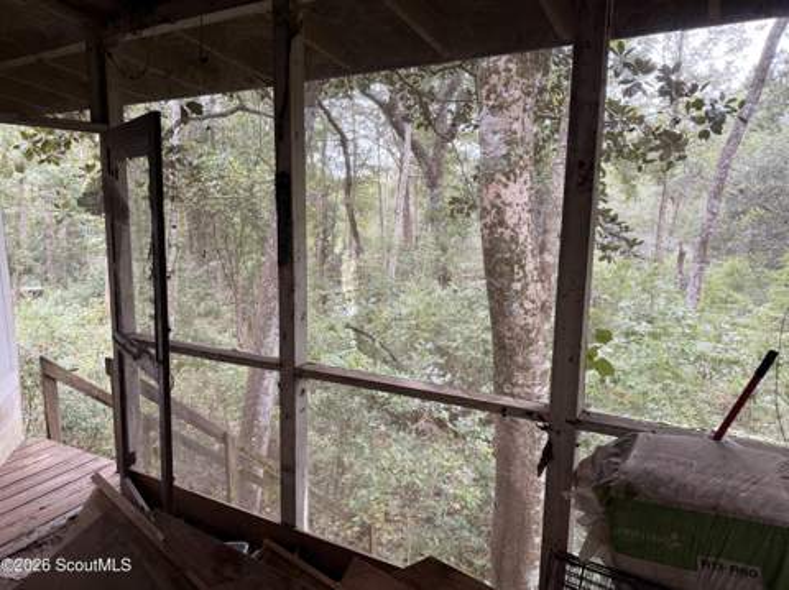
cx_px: 394
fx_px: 546
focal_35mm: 24
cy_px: 295
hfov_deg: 71.7
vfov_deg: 56.7
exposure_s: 1/60
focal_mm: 6.76
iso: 250
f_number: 1.78
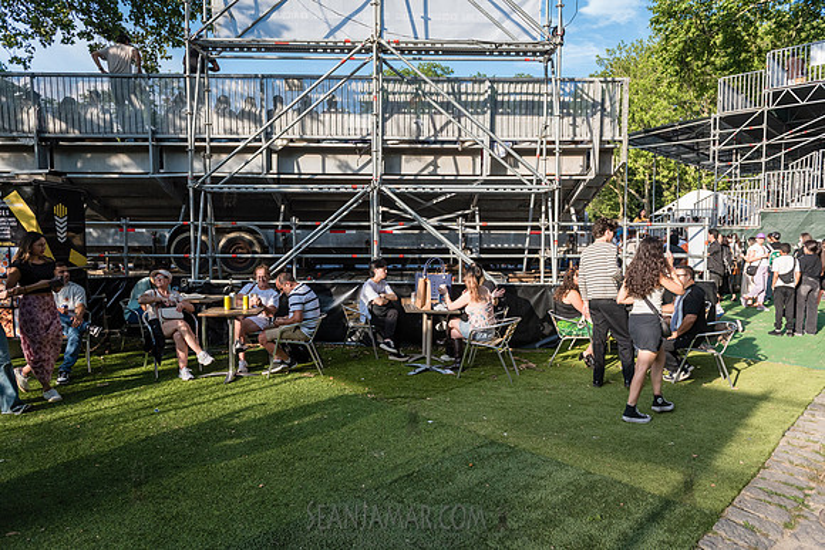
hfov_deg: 73.3
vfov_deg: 52.8
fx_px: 554
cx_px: 412
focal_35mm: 24
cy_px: 275
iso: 1000
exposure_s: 1/3200
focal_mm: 24
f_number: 3.2
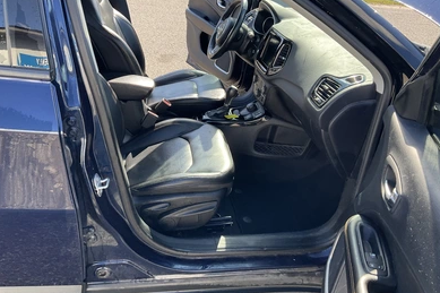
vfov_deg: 42.3
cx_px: 221
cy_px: 136
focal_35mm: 31
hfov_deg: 60.3
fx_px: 379
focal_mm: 3
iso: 25
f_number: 1.8
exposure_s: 1/150
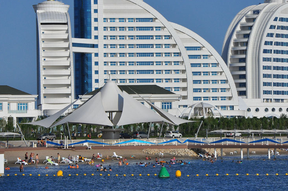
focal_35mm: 200
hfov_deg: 10.3
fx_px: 1598
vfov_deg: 6.8
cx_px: 162
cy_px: 82
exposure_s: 1/1250
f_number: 11
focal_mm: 98
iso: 360
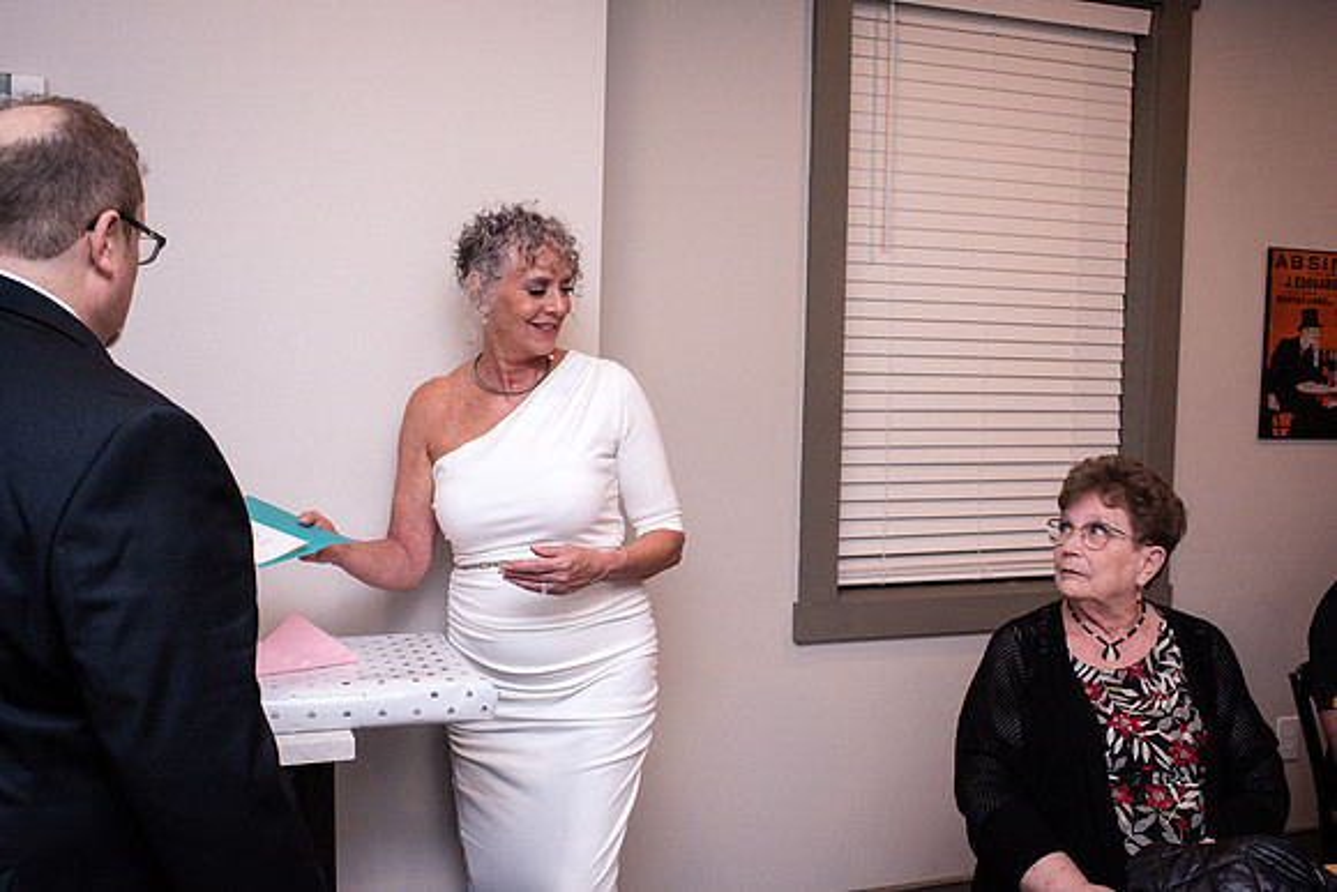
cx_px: 668
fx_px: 1300
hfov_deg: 54.4
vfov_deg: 37.9
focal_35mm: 35
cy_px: 446
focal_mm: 35
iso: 2500
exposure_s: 1/200
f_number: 5.6
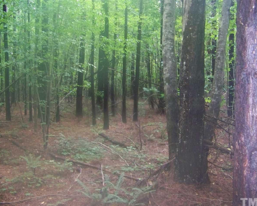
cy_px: 104
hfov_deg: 47.9
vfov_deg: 39.2
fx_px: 289
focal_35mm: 38
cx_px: 137
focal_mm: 5.85
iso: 400
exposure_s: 1/30
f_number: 2.8
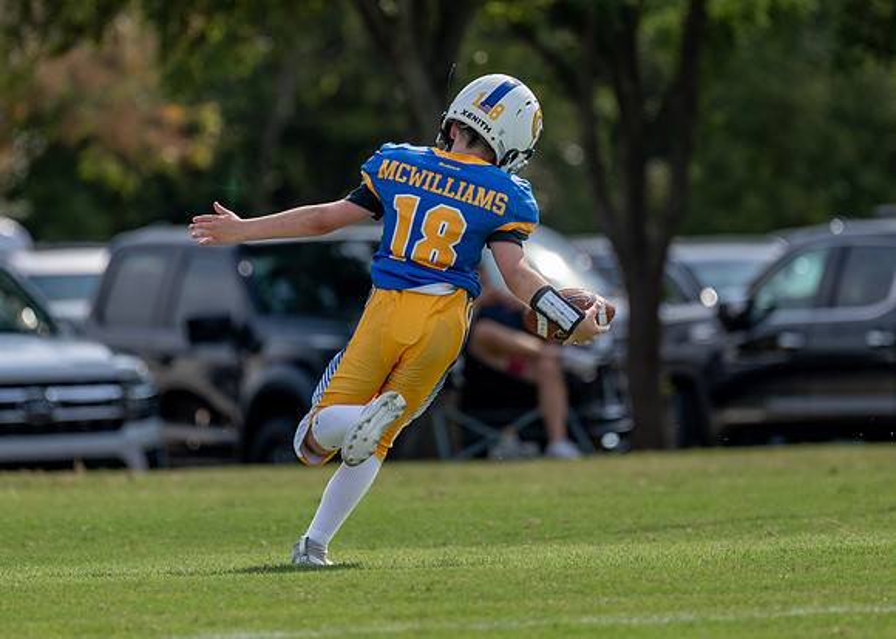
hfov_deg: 5.5
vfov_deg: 3.9
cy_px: 251
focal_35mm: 369
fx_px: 9378
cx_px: 427
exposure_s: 1/2000
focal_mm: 200
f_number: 2.8
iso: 100
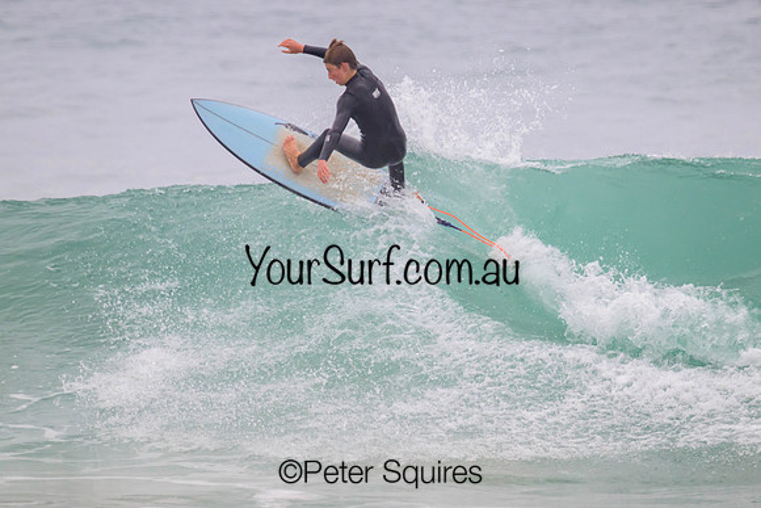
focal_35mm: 937
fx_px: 19803
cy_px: 226
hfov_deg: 2.2
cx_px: 445
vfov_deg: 1.5
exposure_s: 1/2000
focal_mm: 800
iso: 1100
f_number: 11
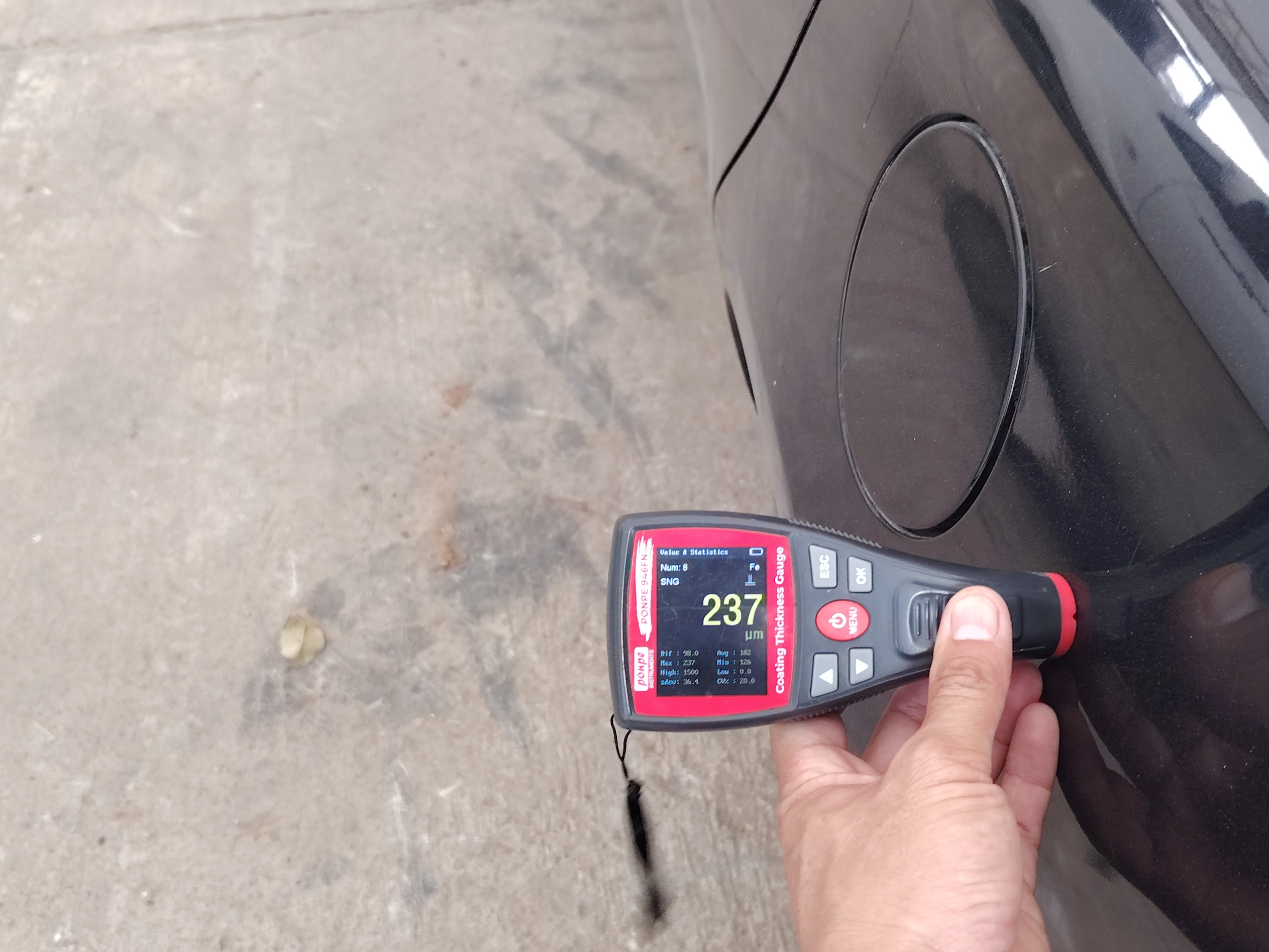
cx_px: 773
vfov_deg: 37.7
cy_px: 540
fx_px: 1393
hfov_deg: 48.6
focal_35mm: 38
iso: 644
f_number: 1.75
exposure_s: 1/33.3
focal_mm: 5.25
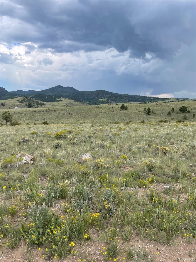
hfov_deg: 53.1
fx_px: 196
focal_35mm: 26
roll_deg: +0.6
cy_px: 131
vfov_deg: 67.3
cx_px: 98
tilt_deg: -6.8
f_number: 1.6
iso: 32
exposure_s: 1/1490
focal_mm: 4.2
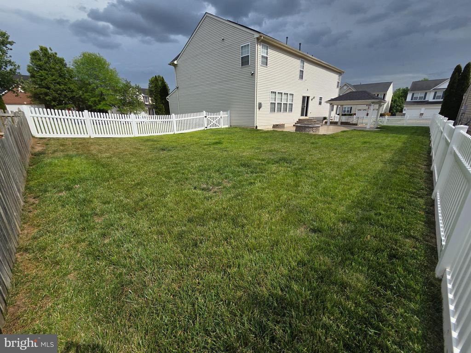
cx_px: 236
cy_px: 176
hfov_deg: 106.2
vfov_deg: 89.9
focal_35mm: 13
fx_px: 177
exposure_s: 1/2715
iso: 50
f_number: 2.2
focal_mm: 2.2
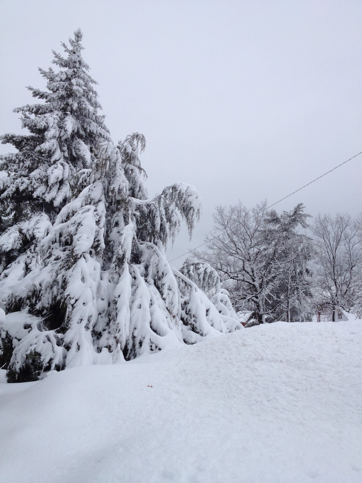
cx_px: 181
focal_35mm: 35
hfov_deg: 40.7
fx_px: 488
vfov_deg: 52.6
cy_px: 242
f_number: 2.4
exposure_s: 1/2404
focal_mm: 4.28
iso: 50
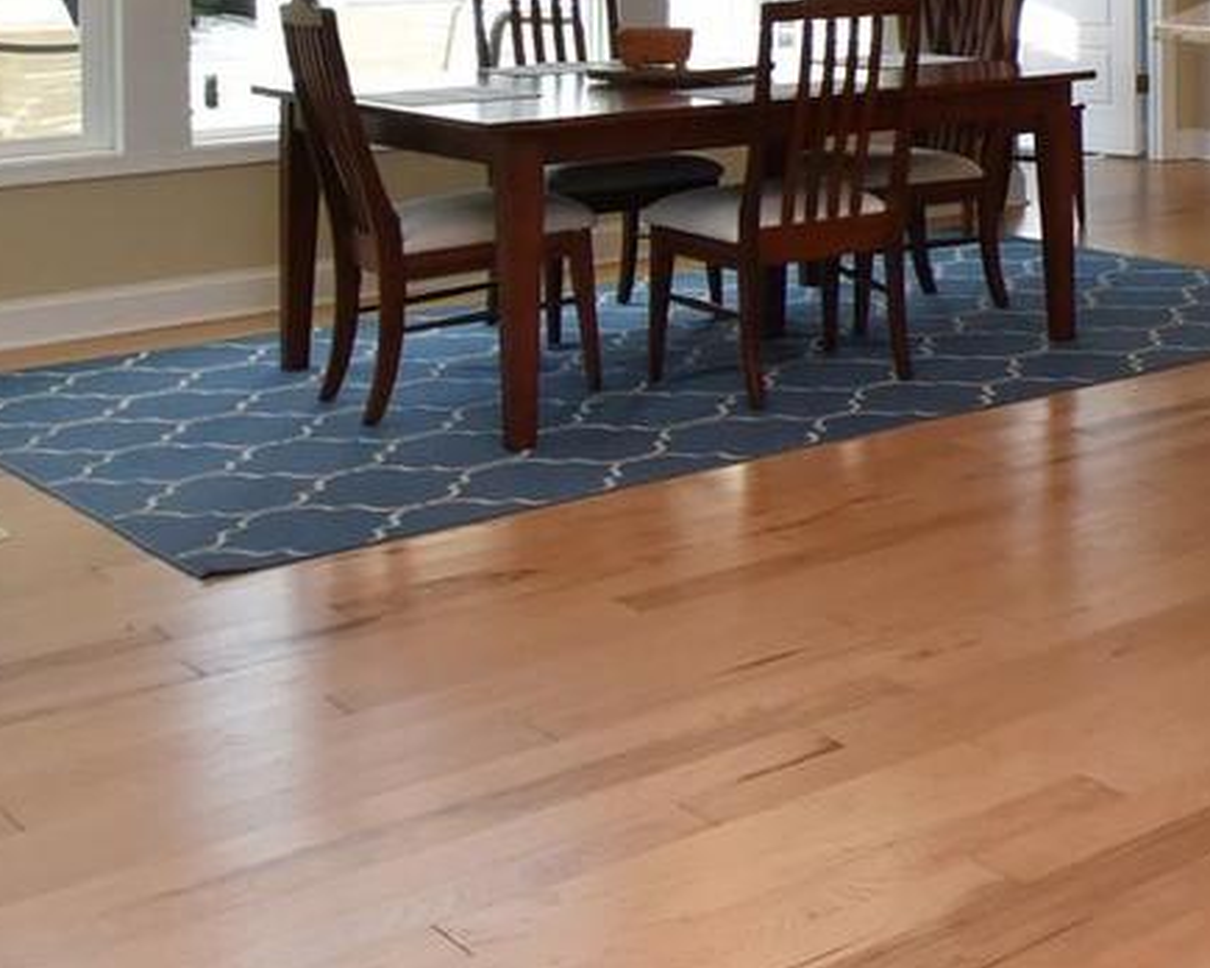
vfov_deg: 25.1
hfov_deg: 24.1
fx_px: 2005
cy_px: -114
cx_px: 1939
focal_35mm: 56
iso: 800
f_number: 9
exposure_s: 1/160
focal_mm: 12
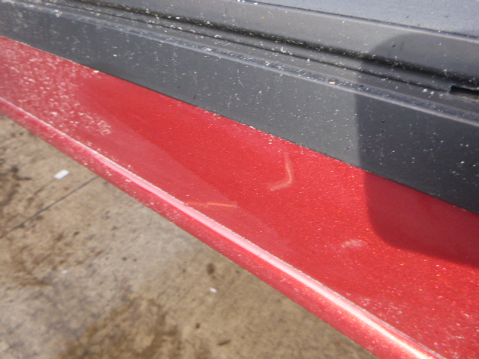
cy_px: 180
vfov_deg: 54.9
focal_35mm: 25
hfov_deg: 69.4
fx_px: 346
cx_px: 240
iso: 160
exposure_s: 1/60
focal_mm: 4.5
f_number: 3.9
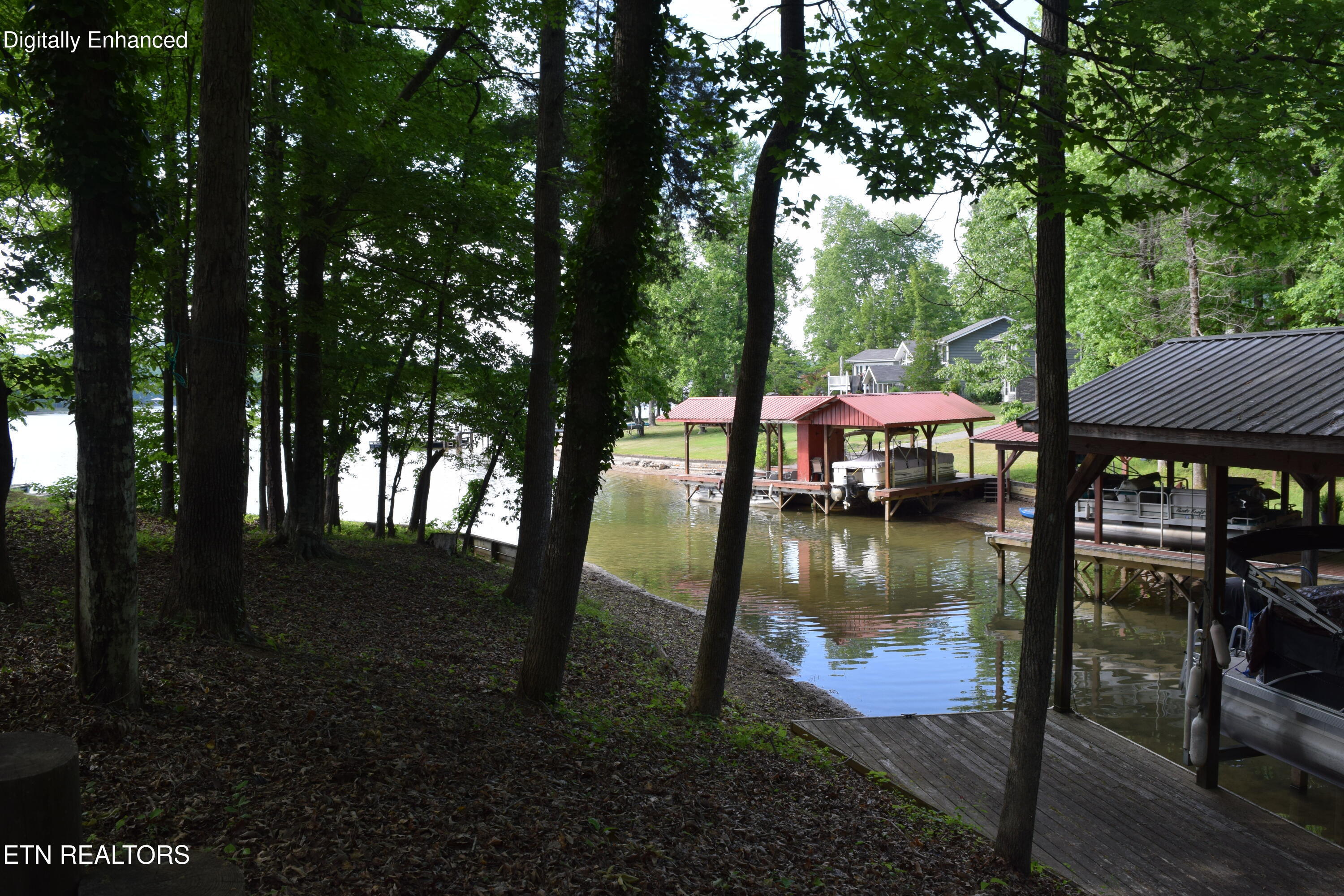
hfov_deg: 67.4
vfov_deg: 47.9
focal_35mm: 27
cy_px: 448
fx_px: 1008
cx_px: 672
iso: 400
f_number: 8
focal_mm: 18
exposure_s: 1/250
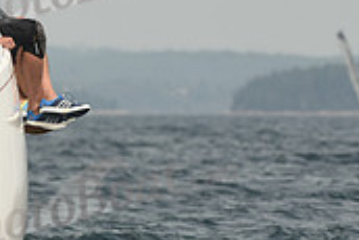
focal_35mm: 979
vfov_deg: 1.4
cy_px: 122
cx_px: -163
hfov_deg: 2.1
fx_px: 9771
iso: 250
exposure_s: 1/800
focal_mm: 290
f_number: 7.1
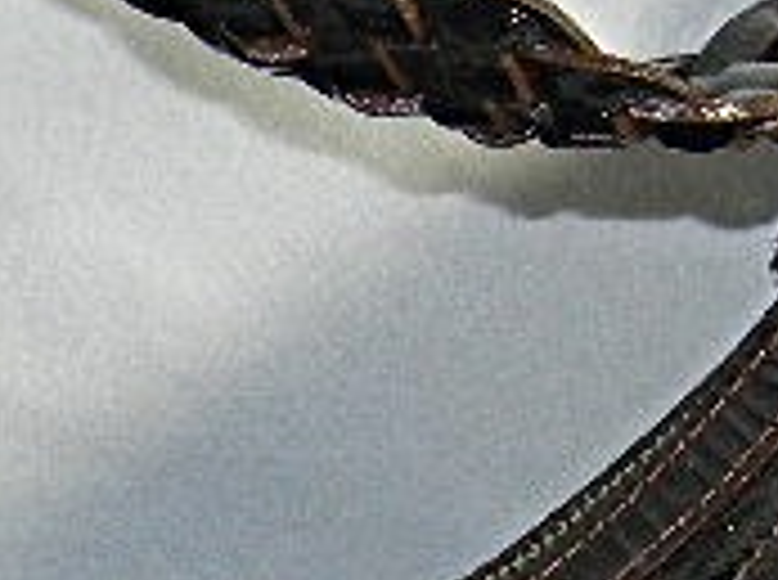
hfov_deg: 11.0
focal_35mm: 178
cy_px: 589
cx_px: -85
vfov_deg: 8.3
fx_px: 3992
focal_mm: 5.4
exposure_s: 1/30
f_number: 3.5
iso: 200
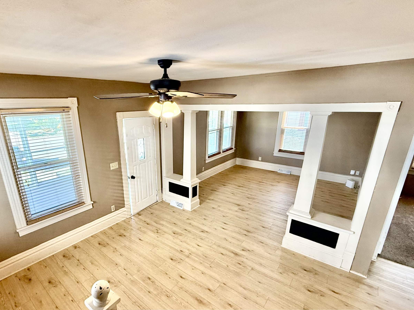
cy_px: 171
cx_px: 173
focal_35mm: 18
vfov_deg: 71.4
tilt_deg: -17.3
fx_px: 215
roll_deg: +1.5
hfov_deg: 87.0
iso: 200
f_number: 2.2
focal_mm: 2.22
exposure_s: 1/99
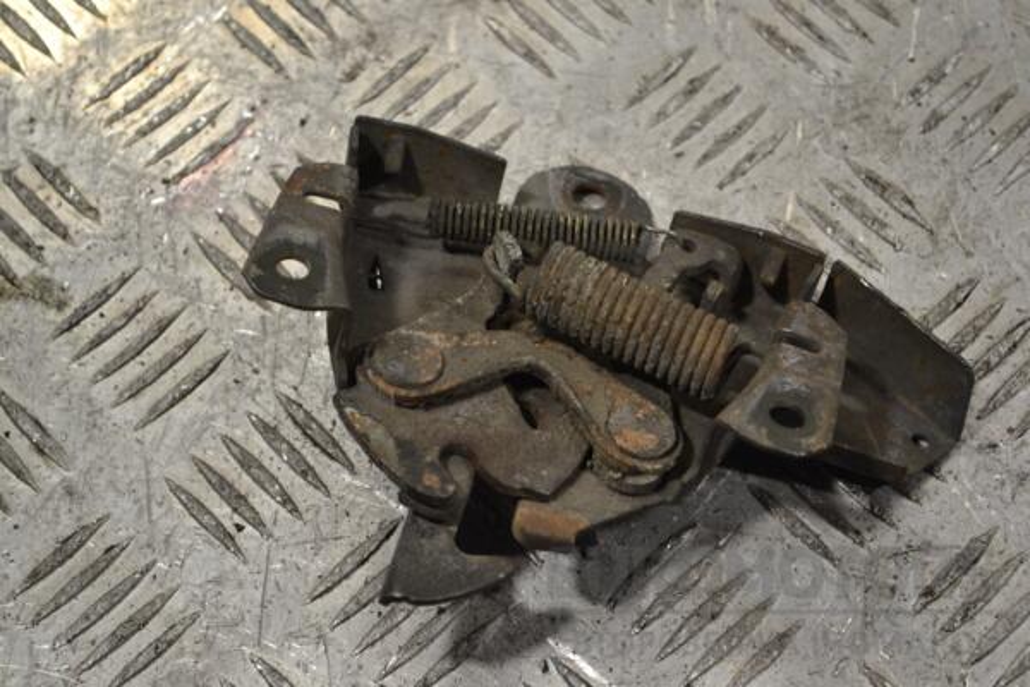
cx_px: 515
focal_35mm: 82
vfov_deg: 16.6
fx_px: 2360
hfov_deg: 24.6
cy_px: 344
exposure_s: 1/100
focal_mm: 55
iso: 400
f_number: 5.6
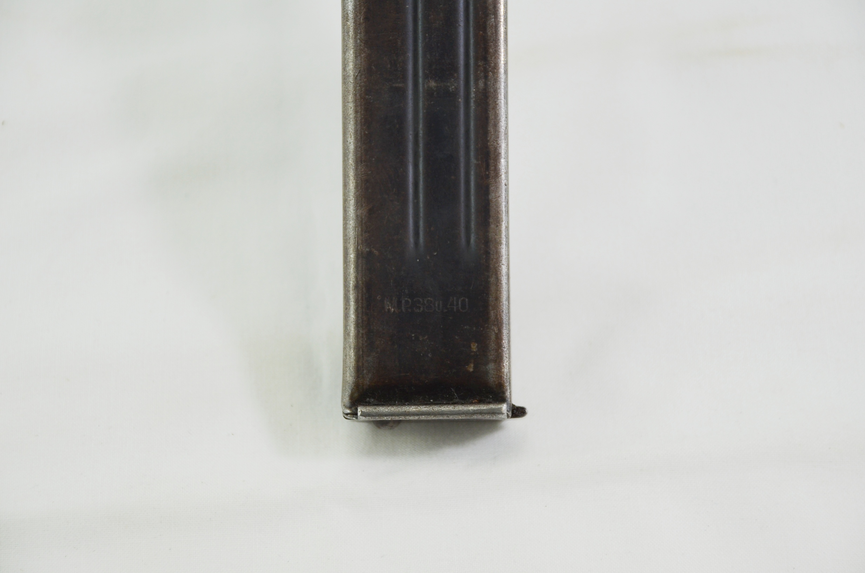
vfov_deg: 11.4
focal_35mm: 120
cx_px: 432
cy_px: 286
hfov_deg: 17.1
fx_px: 2877
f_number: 5.6
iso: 400
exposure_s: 1/320
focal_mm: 80
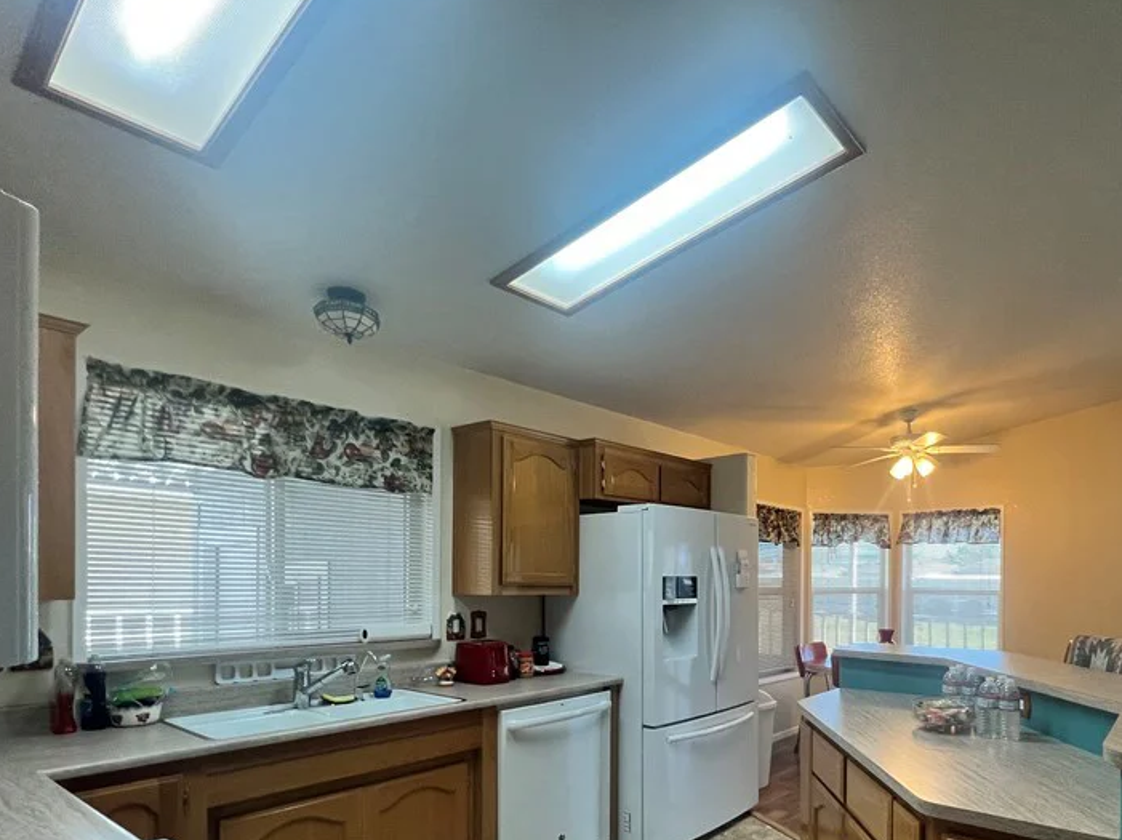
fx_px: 616
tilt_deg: -1.5
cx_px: 784
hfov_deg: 80.6
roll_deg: -0.2
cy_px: 590
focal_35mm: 19
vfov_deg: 65.9
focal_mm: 1.57
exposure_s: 1/120
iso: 250
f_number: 1.8
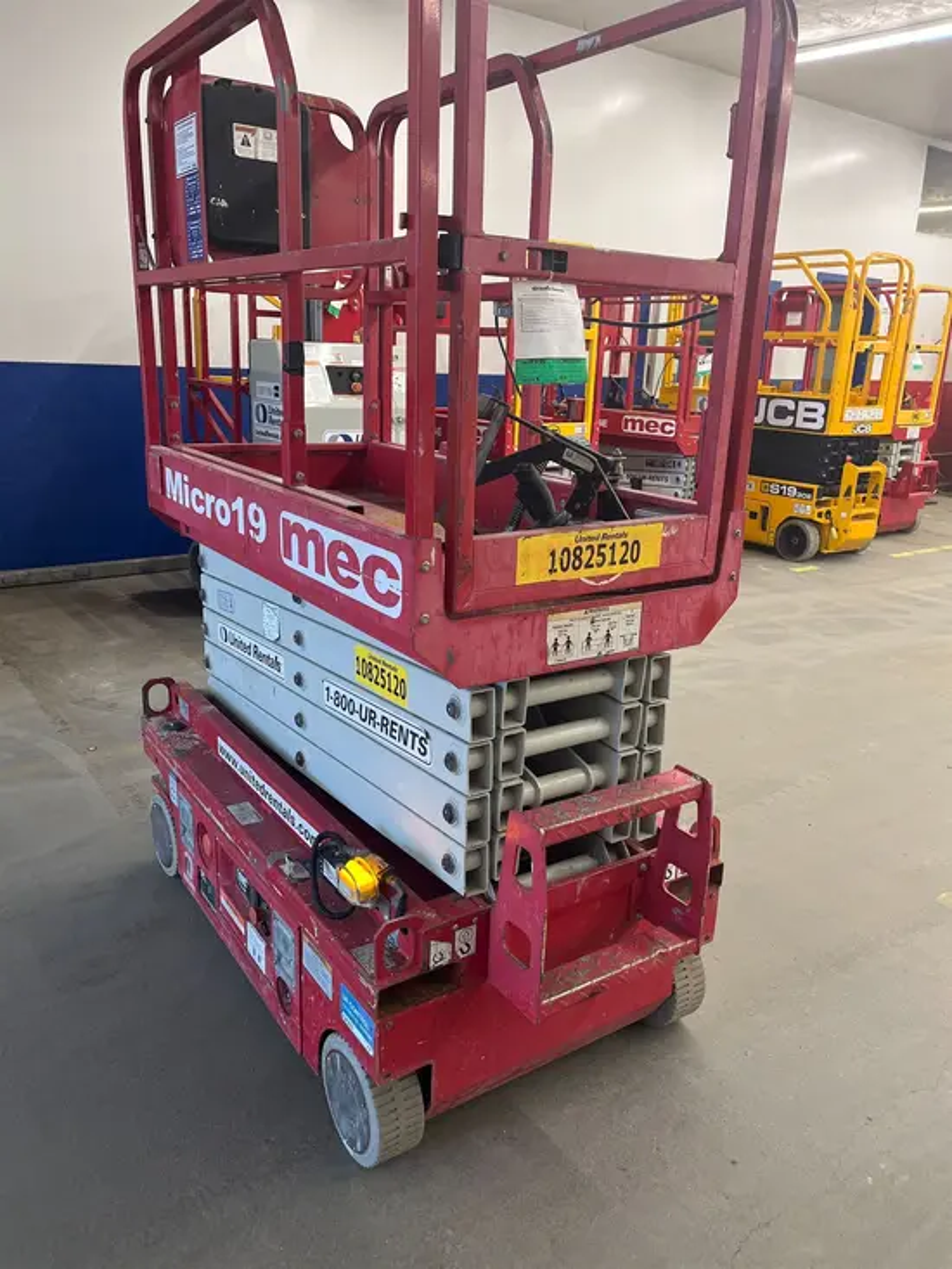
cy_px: 634
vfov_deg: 67.3
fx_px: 953
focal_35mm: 26
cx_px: 476
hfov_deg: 53.1
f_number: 1.6
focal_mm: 5.1
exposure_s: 1/104
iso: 125
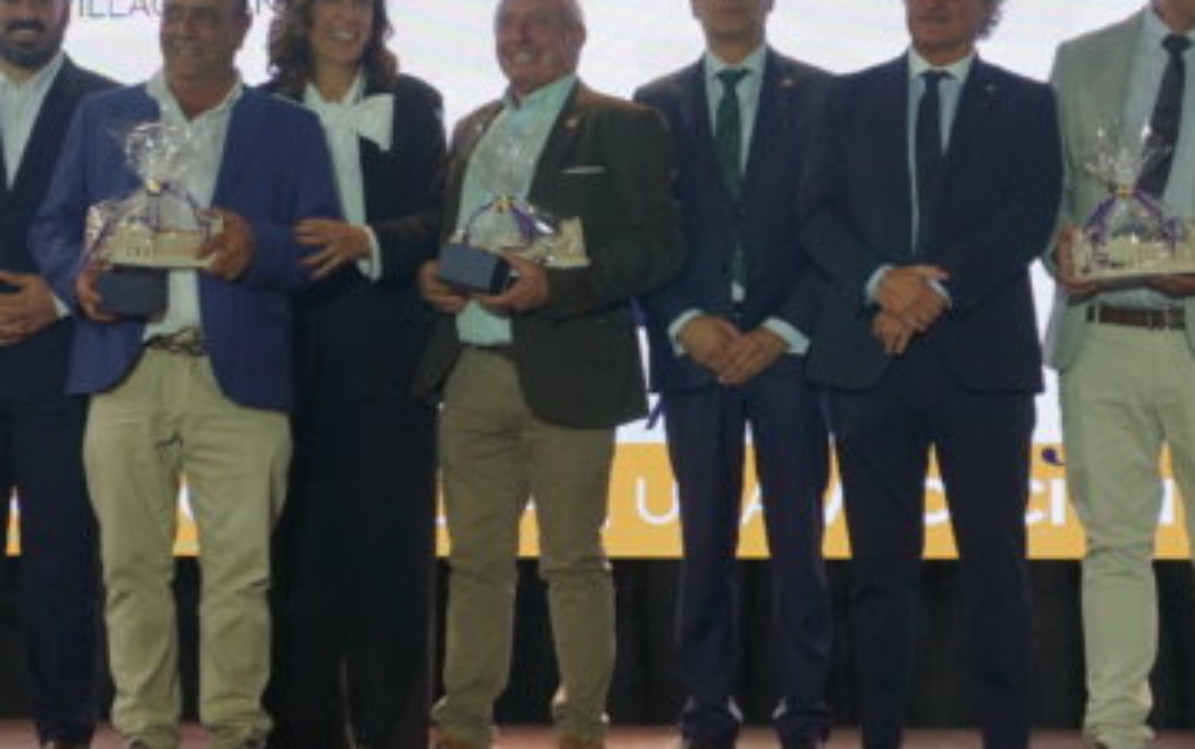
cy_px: 198
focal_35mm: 98
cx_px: 692
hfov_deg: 21.2
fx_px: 3194
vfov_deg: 13.3
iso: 100
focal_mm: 18
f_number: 4.5
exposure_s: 1/80
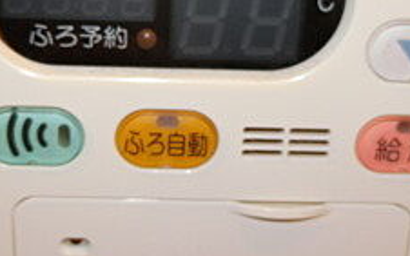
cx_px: 171
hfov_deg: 27.5
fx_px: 838
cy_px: 114
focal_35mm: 75
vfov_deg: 17.4
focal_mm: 4.5
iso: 80
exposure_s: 1/15
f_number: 3.5
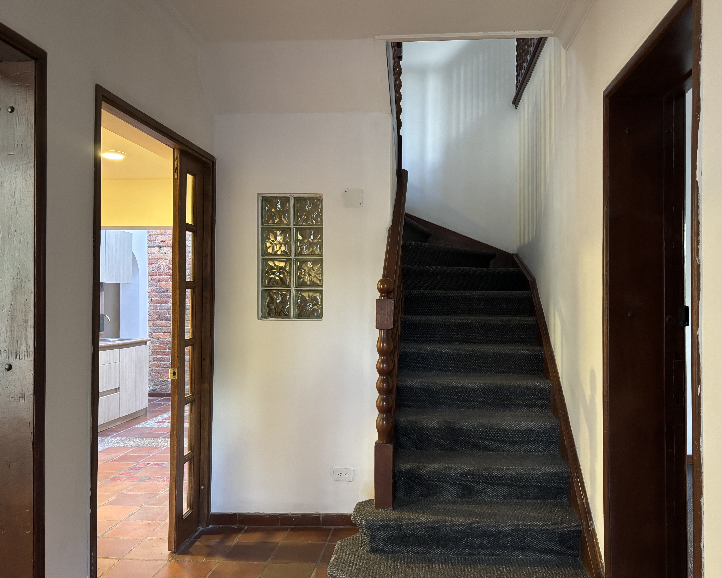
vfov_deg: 51.5
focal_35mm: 28
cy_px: 290
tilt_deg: +0.7
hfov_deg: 62.1
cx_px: 395
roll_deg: +0.4
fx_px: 598
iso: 400
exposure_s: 1/40
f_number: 1.6
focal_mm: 5.96
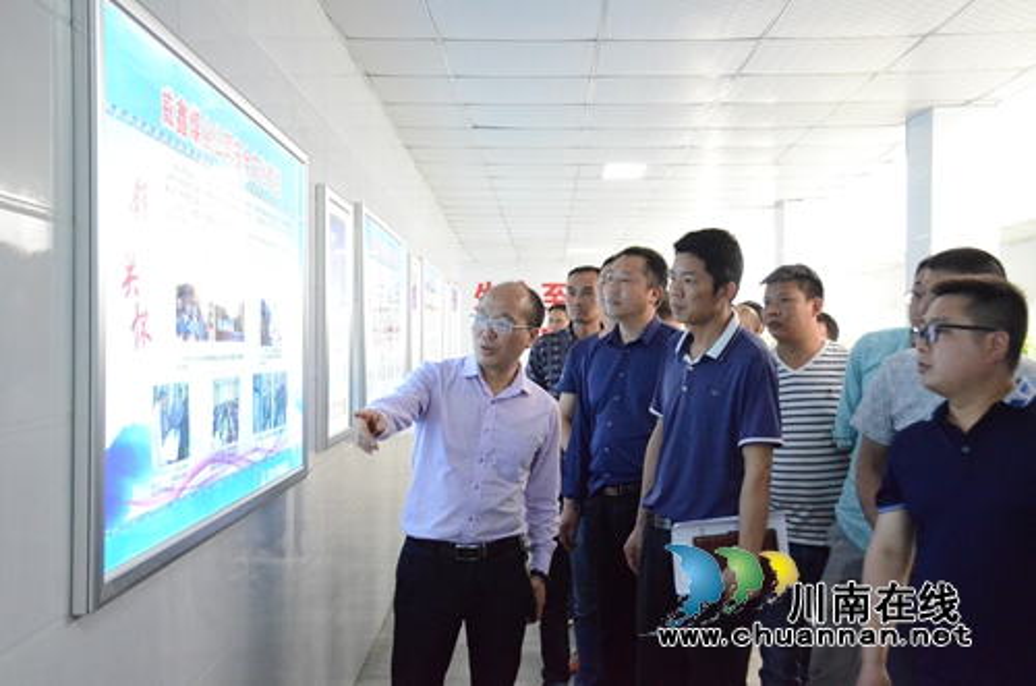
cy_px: 343
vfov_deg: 32.9
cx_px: 518
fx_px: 1163
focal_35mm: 40
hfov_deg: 48.0
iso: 6400
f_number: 8
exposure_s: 1/250
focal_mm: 27
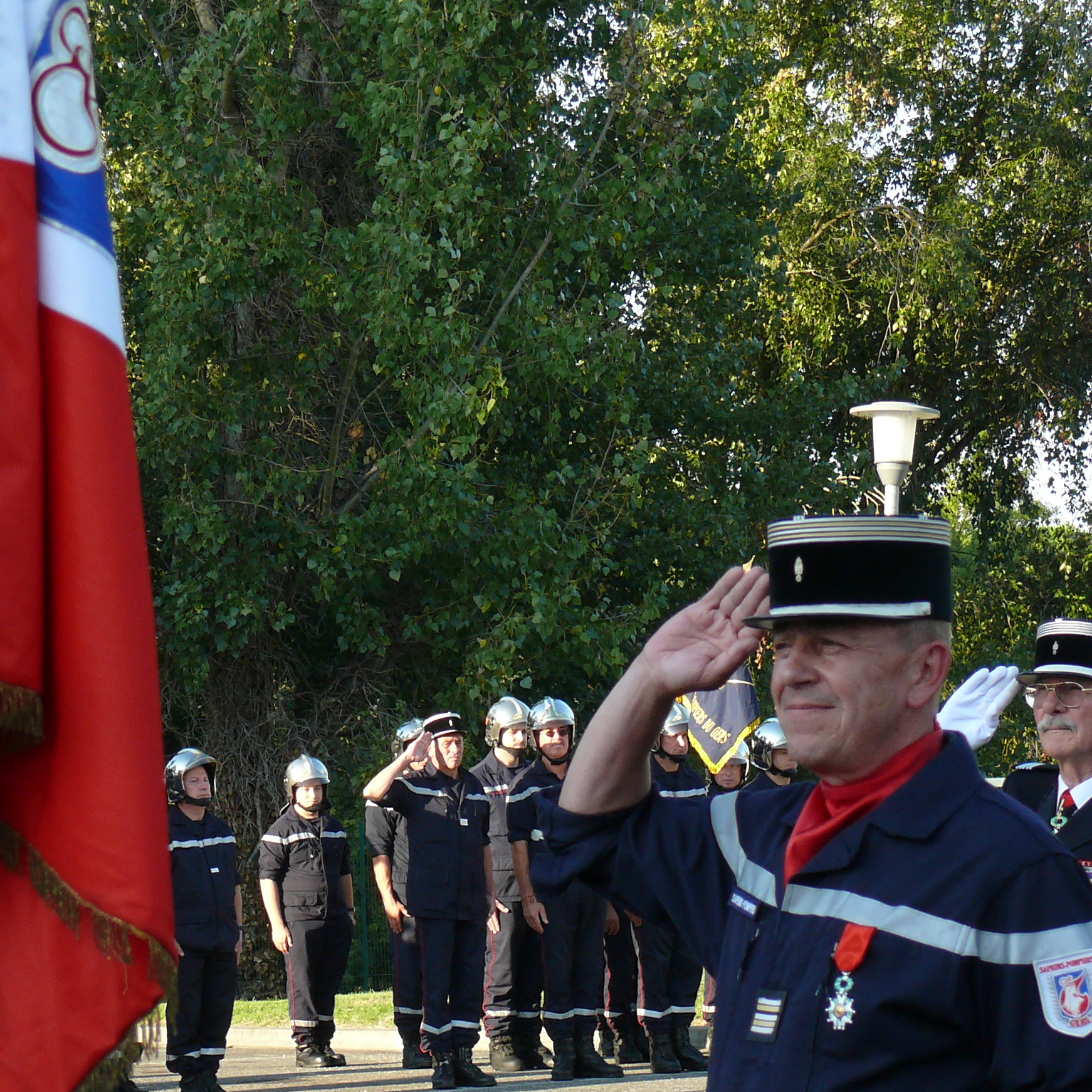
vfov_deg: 10.8
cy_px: 787
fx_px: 5746
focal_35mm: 161
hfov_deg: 10.9
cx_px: 466
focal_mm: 18.4
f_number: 4
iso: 100
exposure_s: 1/160
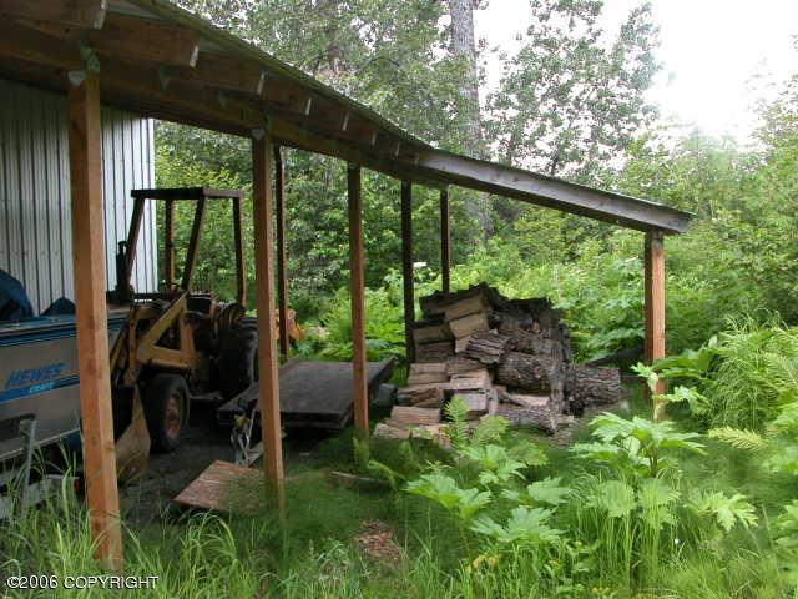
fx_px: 807
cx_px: 399
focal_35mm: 35
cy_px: 300
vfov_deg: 40.7
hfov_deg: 52.6
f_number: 4
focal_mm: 8.9
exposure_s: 1/130
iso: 100
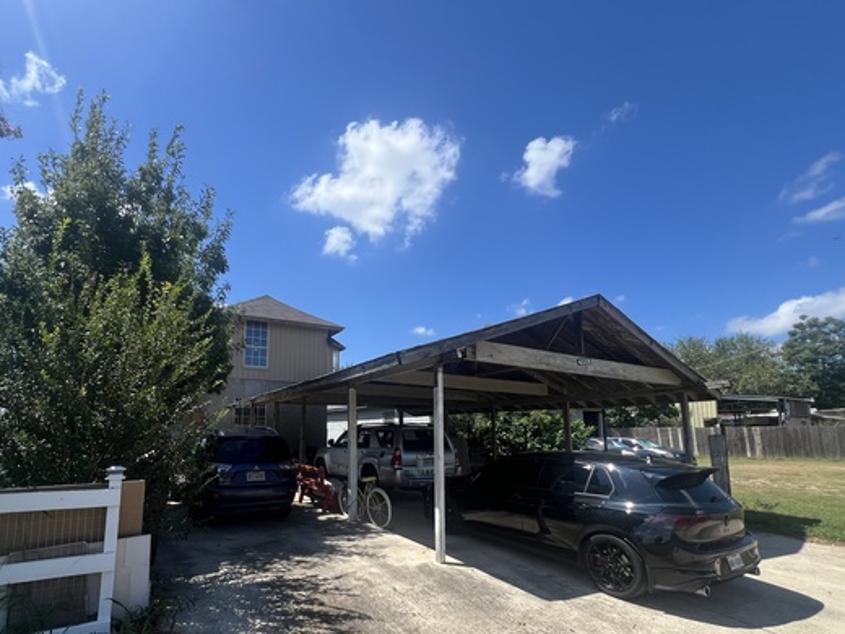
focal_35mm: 16
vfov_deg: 77.3
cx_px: 351
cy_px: 377
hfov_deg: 93.6
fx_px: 391
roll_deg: -0.3
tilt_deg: +7.3
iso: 32
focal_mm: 1.57
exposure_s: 1/1727
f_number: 1.8
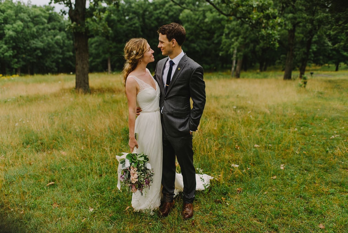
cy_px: 116
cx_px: 174
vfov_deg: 37.9
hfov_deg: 54.4
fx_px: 338
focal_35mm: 35
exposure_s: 1/320
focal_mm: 35
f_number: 2.2
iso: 64
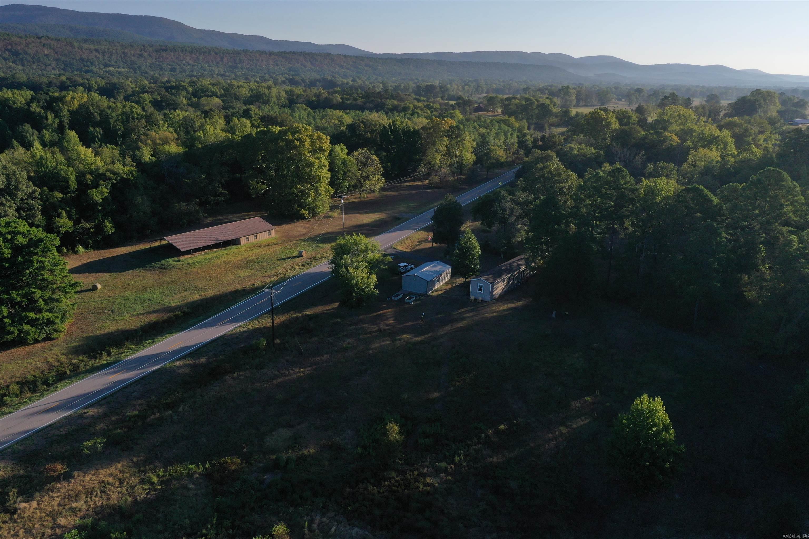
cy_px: 270
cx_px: 404
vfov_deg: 46.4
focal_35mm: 28
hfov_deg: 65.5
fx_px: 629
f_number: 6.3
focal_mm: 10.26
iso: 100
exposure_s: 1/500
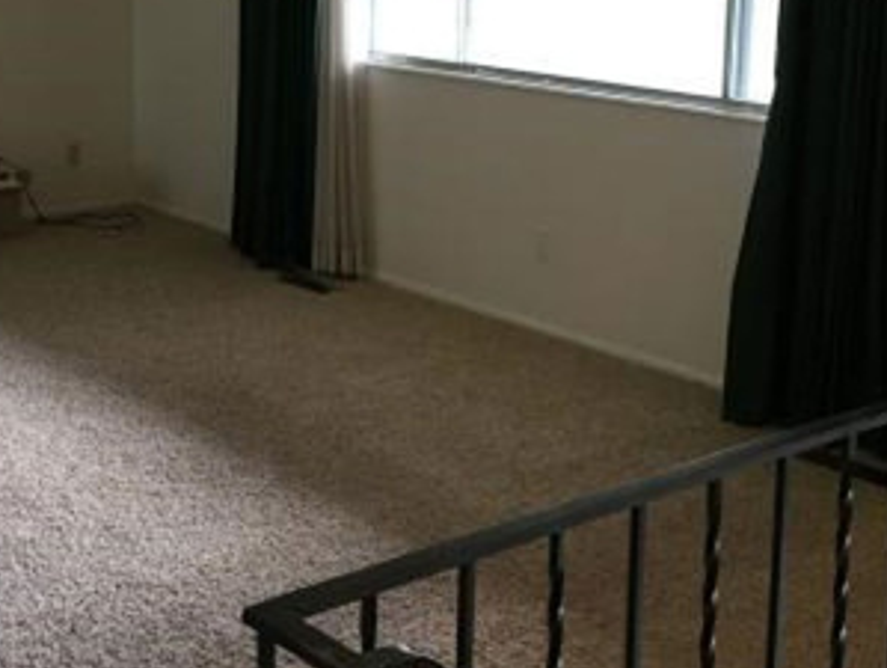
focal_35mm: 62
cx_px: 288
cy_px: 145
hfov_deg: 30.9
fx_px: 1591
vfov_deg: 23.4
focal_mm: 4.15
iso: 80
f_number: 2.2
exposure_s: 1/30
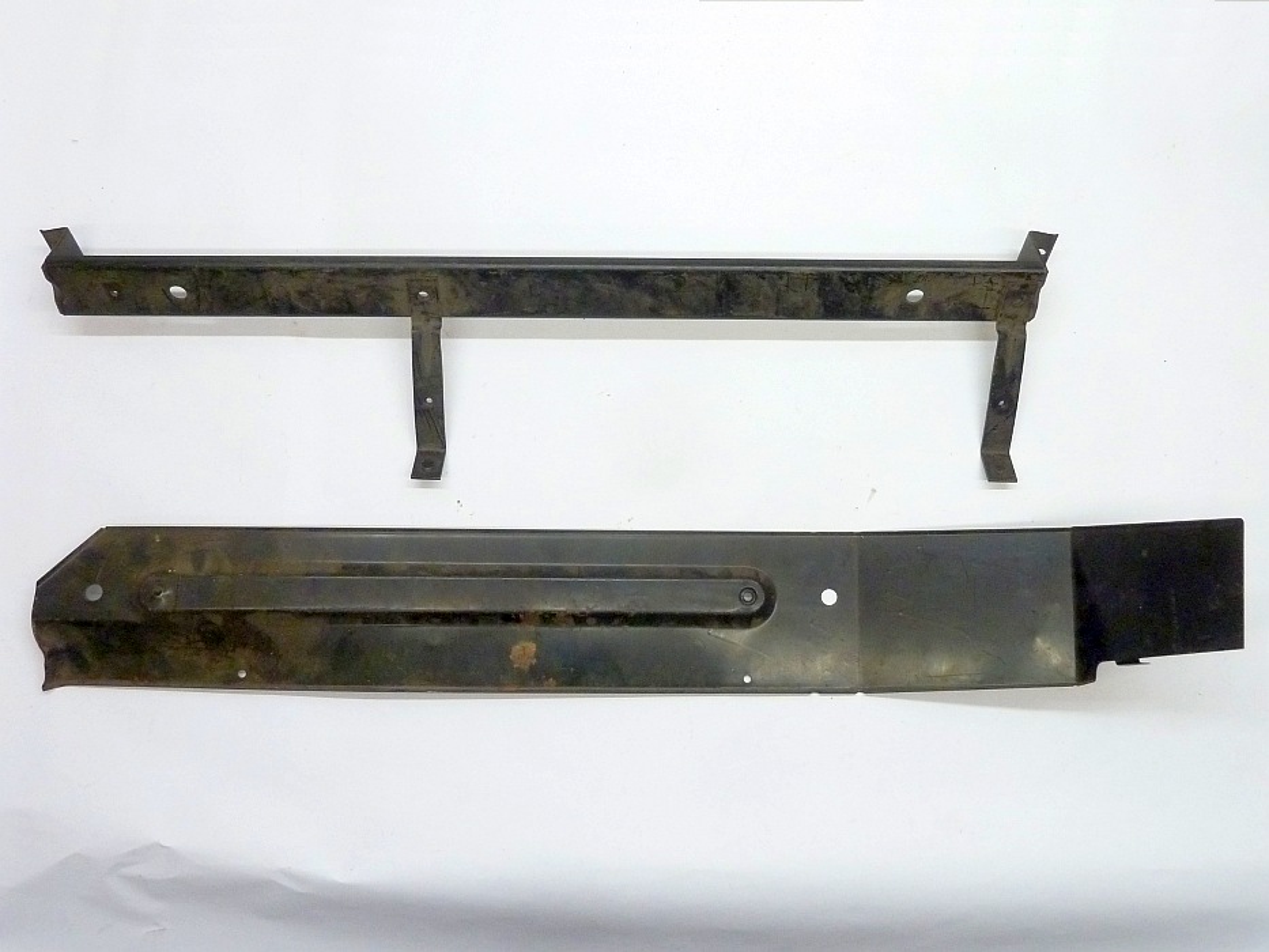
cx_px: 634
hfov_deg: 61.7
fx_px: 1063
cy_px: 476
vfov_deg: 48.2
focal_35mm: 29
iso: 400
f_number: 3.4
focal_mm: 4.7
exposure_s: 1/30
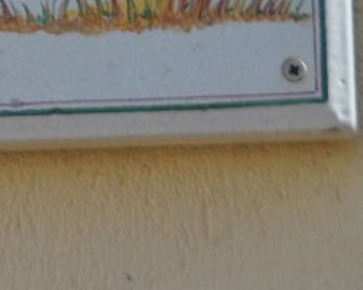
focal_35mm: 608
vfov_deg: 2.5
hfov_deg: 3.2
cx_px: -112
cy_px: -173
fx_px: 6529
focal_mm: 105
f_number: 6
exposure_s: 1/500
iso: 140
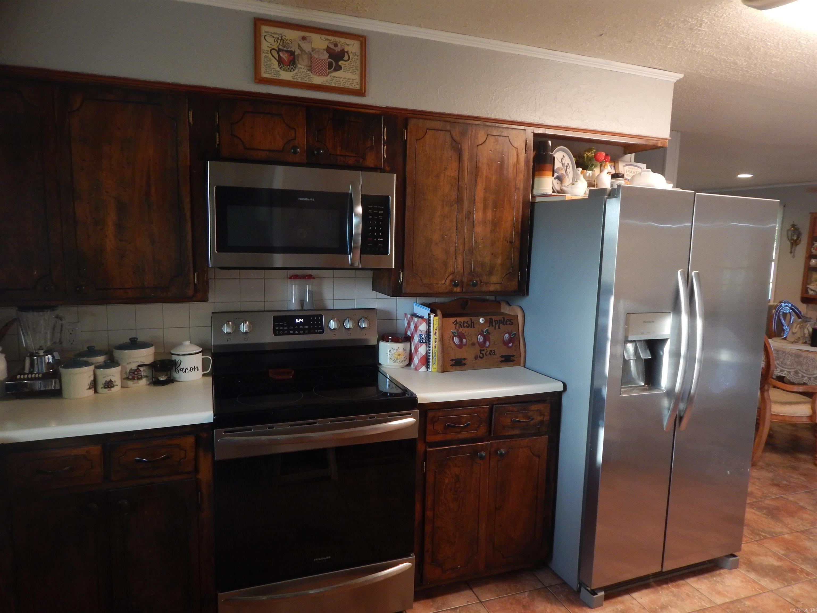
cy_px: 306
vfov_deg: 58.9
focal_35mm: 23
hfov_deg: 73.9
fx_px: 543
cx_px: 408
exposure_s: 1/30
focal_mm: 4
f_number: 3
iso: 220
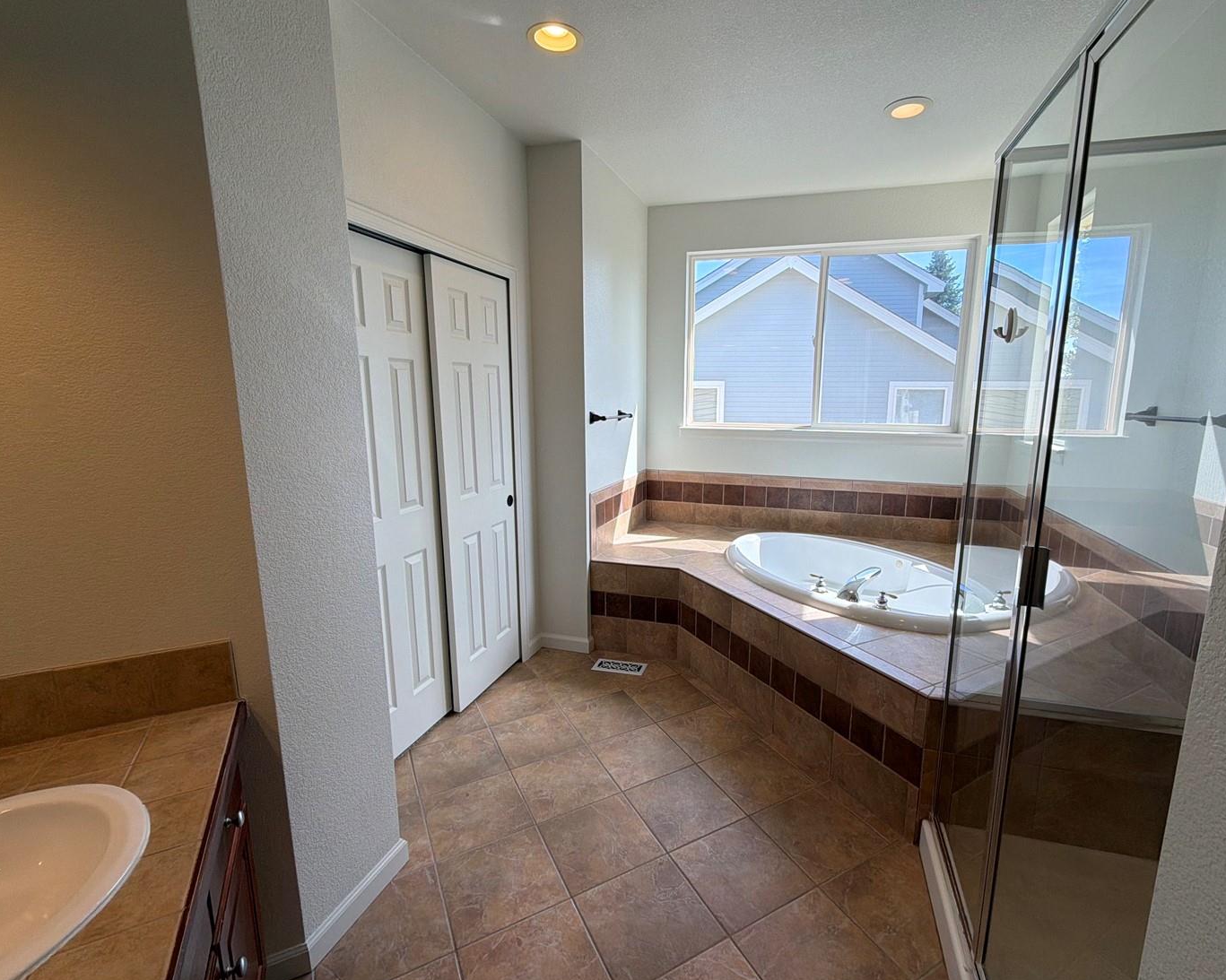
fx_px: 580
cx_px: 656
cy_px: 495
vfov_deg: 80.4
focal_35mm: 16
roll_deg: -0.3
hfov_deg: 93.0
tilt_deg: -10.5
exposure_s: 1/120
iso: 32
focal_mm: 2.22
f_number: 2.2
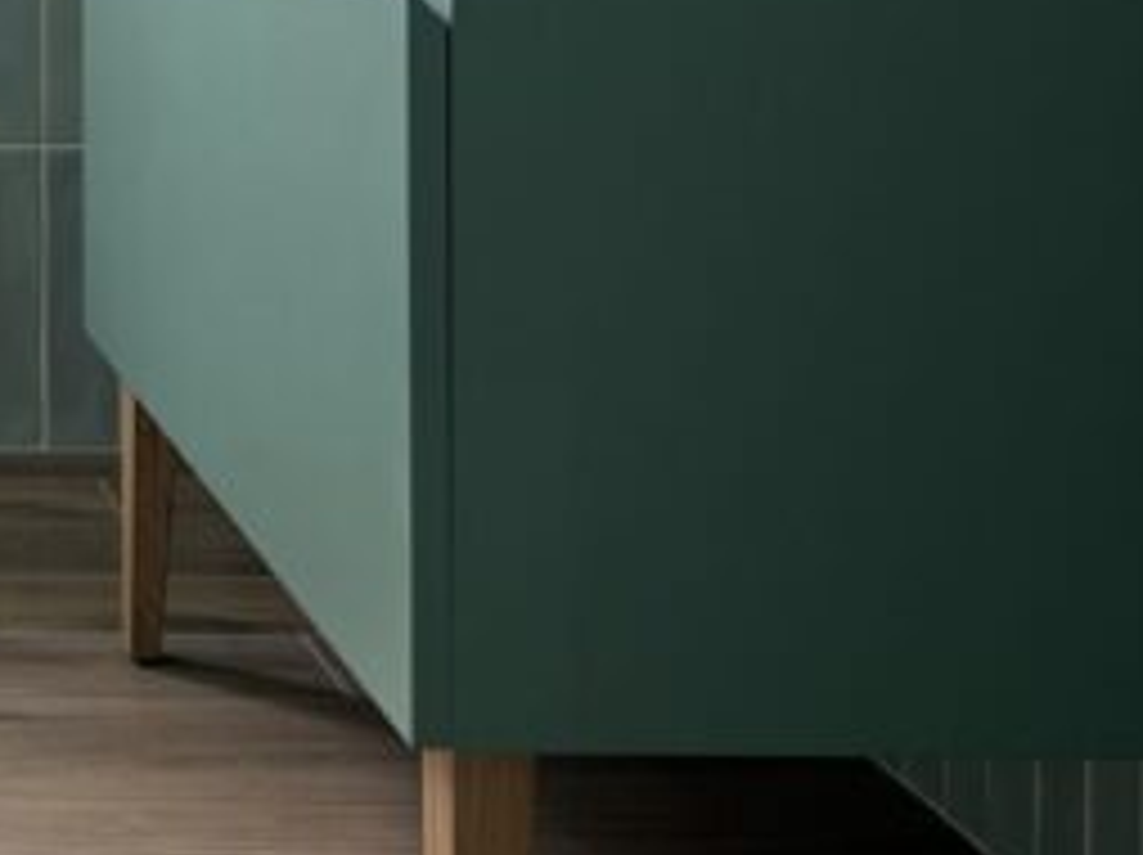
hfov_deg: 21.6
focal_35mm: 82
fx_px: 2705
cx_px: -338
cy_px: -302
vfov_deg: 16.8
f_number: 1.5
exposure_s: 1/121
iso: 40
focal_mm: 5.7
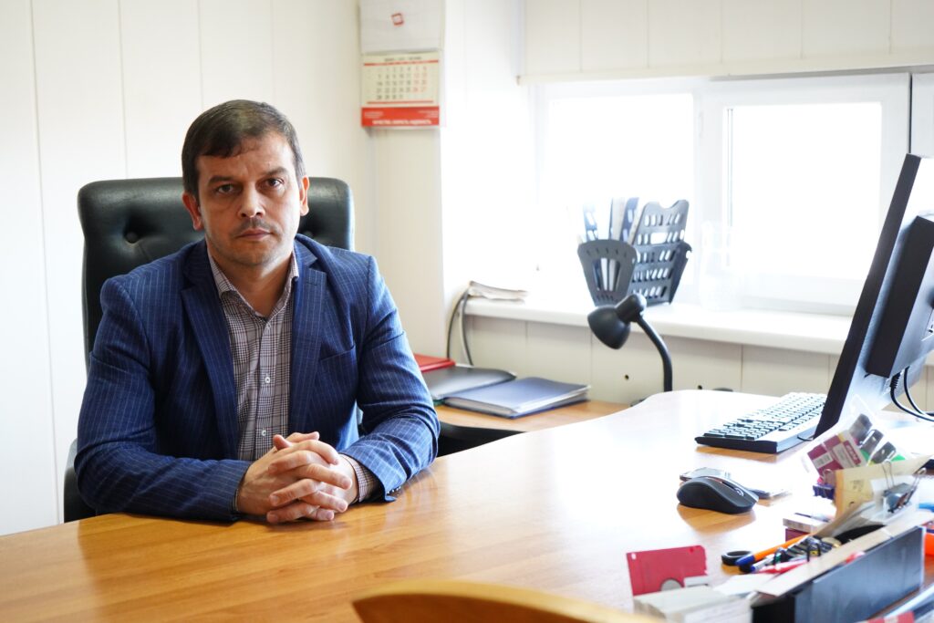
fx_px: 1245
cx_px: 467
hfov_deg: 41.1
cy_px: 312
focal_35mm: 48
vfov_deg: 28.1
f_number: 4.5
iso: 5000
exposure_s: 1/160
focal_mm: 48
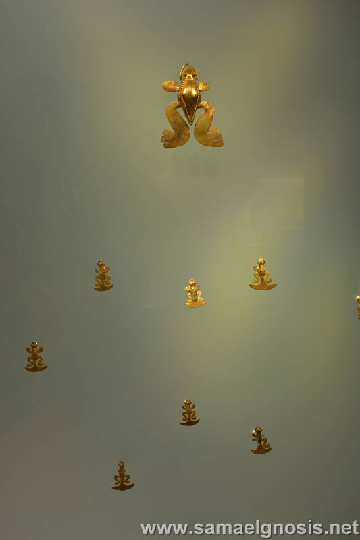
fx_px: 405
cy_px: 270
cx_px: 180
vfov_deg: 67.4
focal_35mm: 27
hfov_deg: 47.9
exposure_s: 1/15
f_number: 5
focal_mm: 18
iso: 100
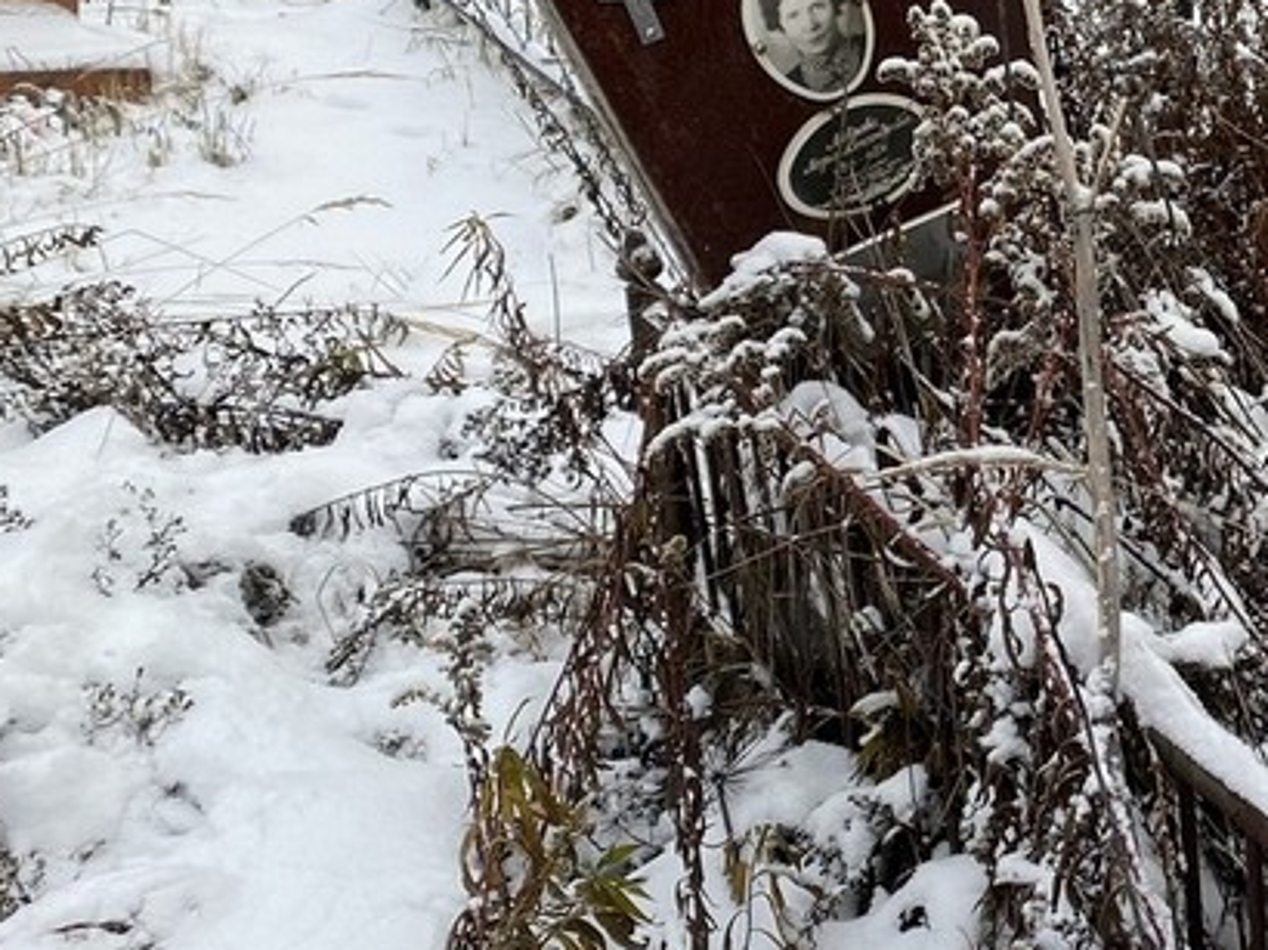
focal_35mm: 65
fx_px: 2380
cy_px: 300
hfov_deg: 26.9
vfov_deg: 22.5
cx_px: 1466
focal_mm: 4.25
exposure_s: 1/616
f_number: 1.8
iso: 32
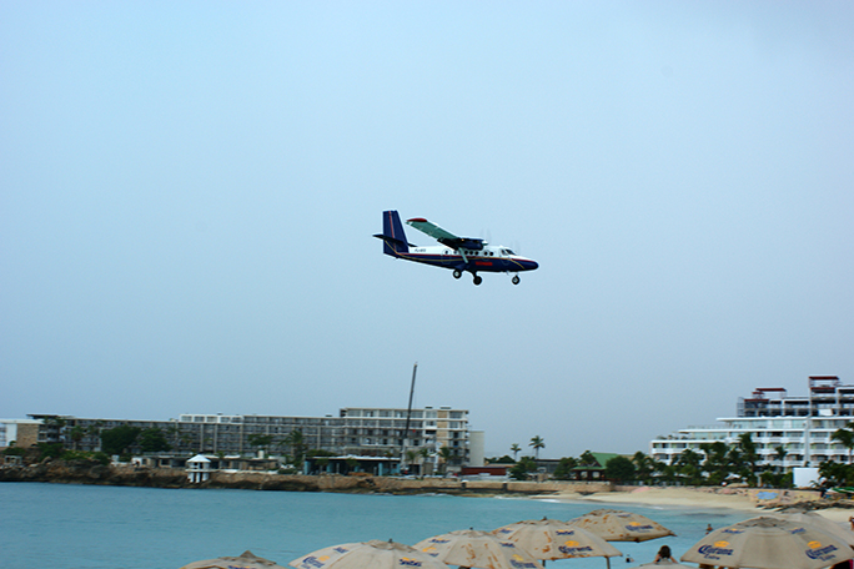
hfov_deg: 42.7
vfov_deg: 29.2
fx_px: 1091
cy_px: 287
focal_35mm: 46
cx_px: 428
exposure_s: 1/80
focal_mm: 30
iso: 100
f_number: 11
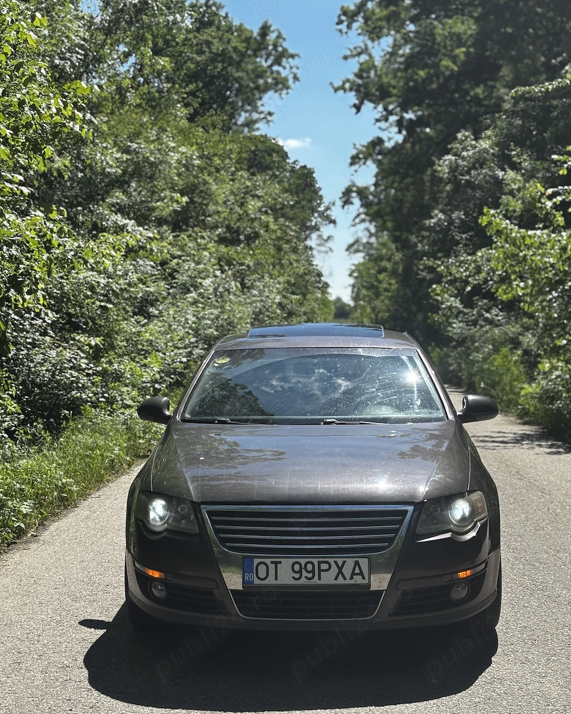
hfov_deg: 27.6
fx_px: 1162
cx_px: 283
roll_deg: -1.5
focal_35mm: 55
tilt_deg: -2.9
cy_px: 367
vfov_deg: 34.1
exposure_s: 1/2062
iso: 40
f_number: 1.6
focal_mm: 5.96
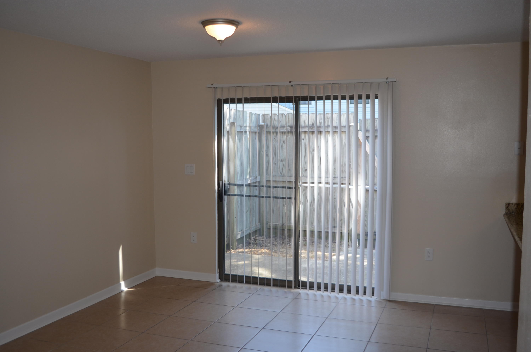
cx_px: 266
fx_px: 530
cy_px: 176
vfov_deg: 36.7
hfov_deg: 53.2
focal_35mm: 36
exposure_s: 1/125
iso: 250
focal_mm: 24
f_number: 4
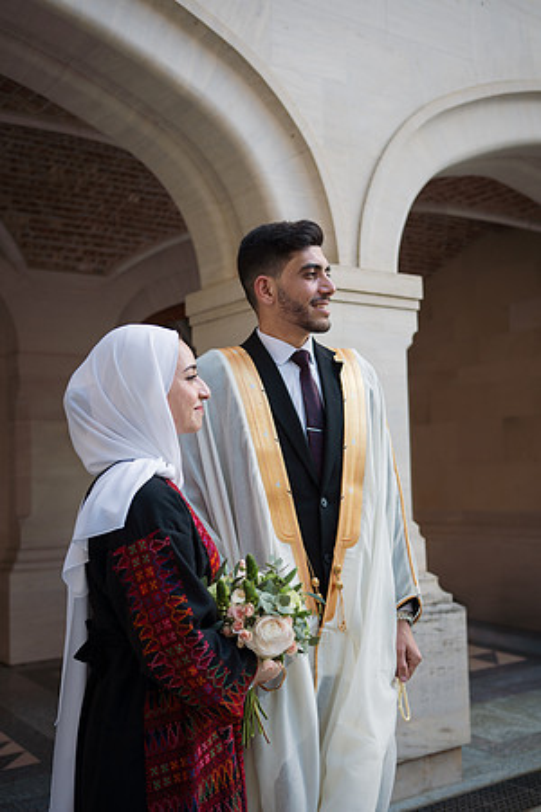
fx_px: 902
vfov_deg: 48.5
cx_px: 270
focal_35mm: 40
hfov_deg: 33.4
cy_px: 406
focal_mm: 40
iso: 200
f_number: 3.2
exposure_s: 1/500
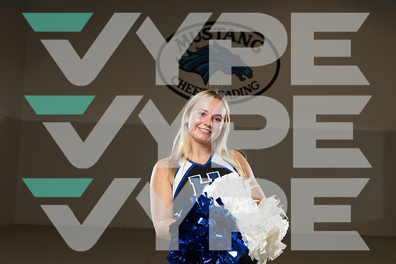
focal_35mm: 44
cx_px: 198
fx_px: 484
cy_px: 132
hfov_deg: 44.5
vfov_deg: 30.5
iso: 500
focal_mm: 44
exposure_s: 1/250
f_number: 5.6
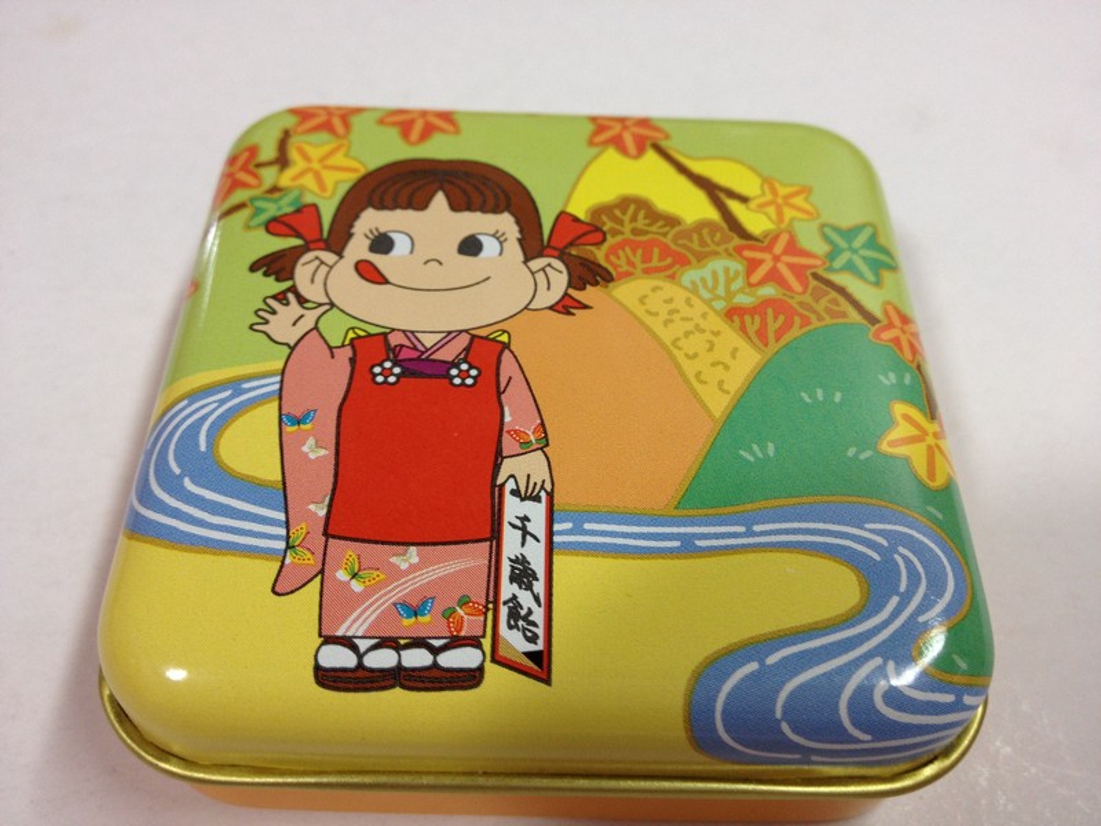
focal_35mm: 35
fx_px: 1113
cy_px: 413
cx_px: 550
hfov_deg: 52.6
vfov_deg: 40.7
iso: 80
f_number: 2.4
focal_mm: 4.28
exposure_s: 1/33
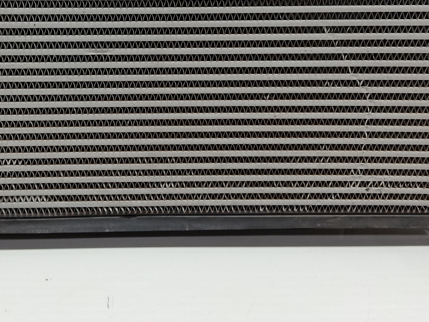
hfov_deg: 32.6
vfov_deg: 24.4
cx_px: 164
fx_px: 731
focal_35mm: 59
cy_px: 67
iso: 686
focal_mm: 5.24
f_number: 1.7
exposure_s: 1/50
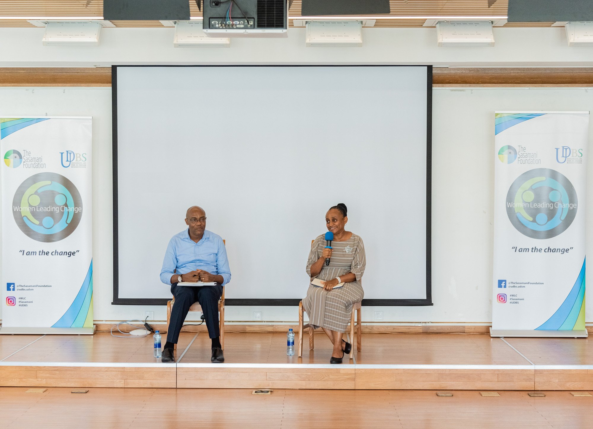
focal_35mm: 70
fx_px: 1181
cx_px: 280
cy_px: 214
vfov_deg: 20.6
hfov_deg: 28.2
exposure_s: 1/250
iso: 800
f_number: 4
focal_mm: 65
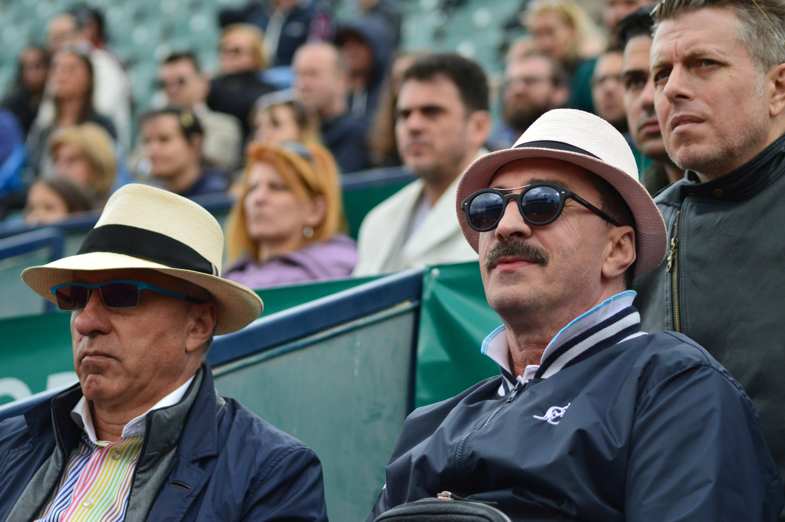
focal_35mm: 142
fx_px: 3105
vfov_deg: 9.6
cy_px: 261
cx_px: 392
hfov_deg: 14.4
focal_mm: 95
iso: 800
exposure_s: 1/1600
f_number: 4
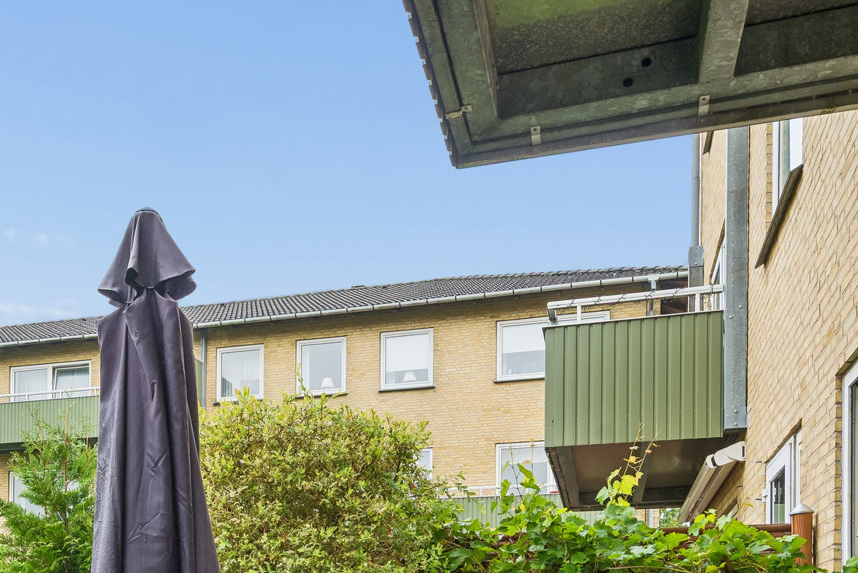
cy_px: 641
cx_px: 328
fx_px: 906
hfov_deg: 50.2
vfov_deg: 31.0
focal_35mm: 38
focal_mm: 14
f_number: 10
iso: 320
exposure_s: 1/25
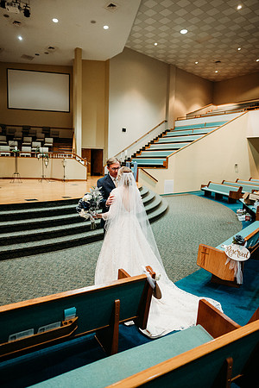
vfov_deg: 73.7
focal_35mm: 24
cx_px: 130
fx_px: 259
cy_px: 194
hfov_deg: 53.1
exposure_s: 1/125
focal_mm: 24
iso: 2000
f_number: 1.8
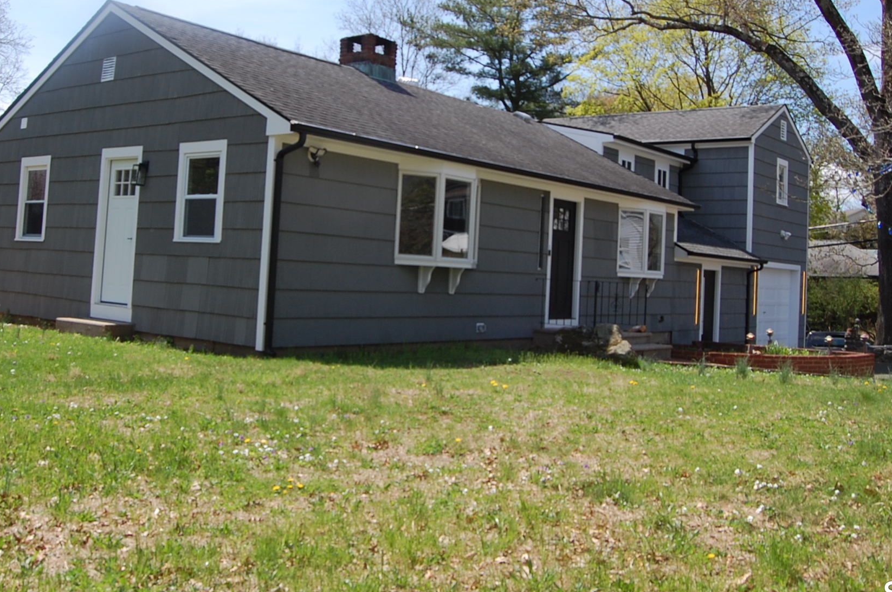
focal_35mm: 37
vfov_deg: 35.6
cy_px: 211
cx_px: 457
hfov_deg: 51.9
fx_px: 915
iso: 200
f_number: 8
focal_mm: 18
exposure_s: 1/250
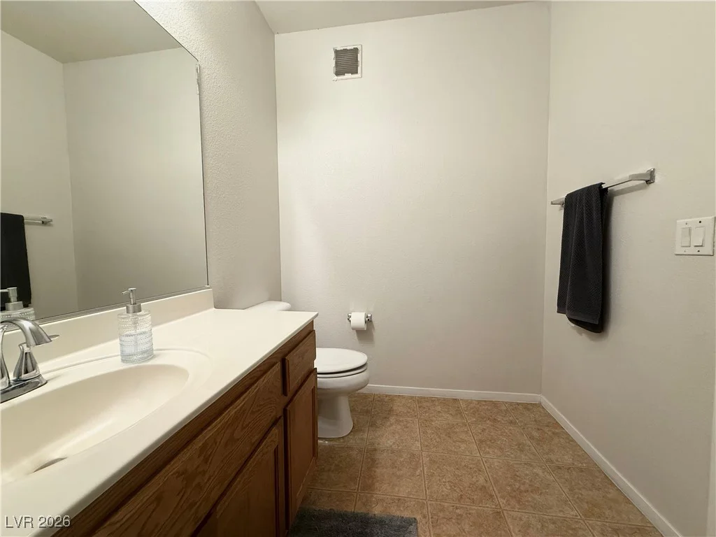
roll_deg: +0.7
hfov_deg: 102.1
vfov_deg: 85.7
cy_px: 268
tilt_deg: -3.2
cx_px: 358
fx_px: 290
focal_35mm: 14
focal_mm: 2.22
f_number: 2.2
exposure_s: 1/60
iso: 200
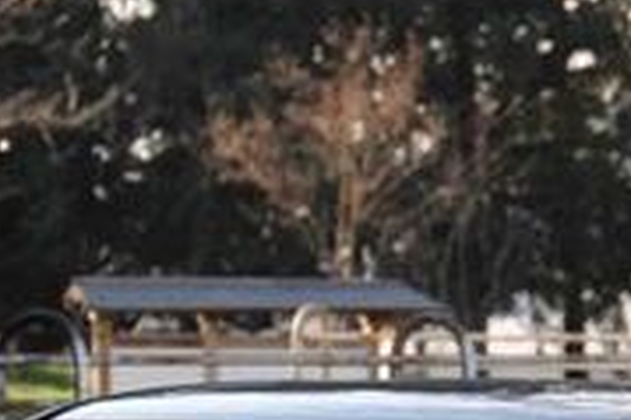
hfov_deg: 4.1
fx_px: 8896
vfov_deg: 2.7
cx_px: 289
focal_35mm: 508
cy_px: 667
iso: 250
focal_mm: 92
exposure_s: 1/200
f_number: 6.3
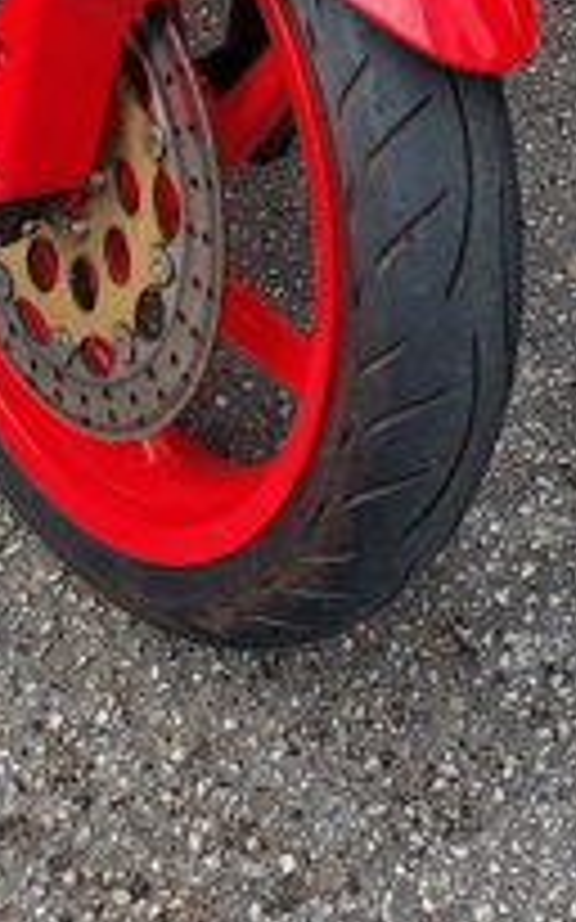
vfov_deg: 29.0
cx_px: 308
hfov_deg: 20.9
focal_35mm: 62
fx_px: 1558
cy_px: -153
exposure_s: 1/380
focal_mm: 4.6
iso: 40
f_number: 1.8
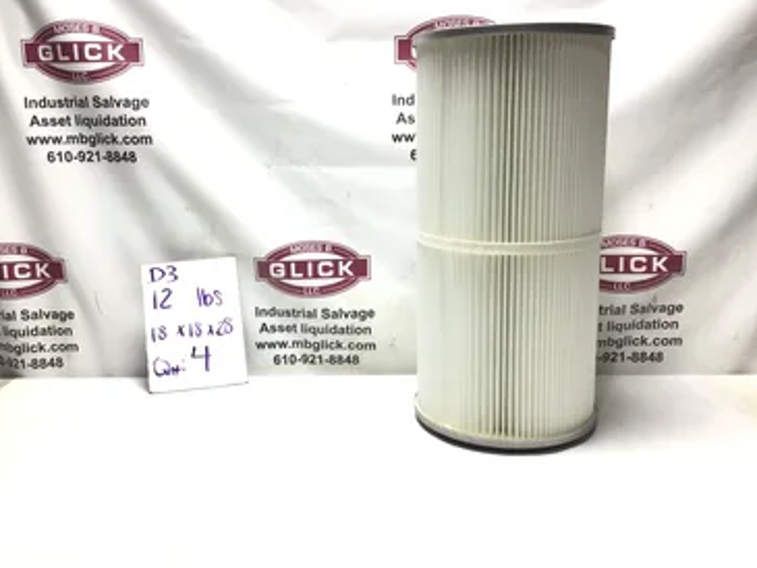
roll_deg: +1.9
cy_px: 278
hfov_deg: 53.9
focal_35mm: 34
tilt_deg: -12.8
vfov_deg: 41.8
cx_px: 367
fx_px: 744
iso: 25
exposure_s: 1/60
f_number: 2.4
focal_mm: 3.3
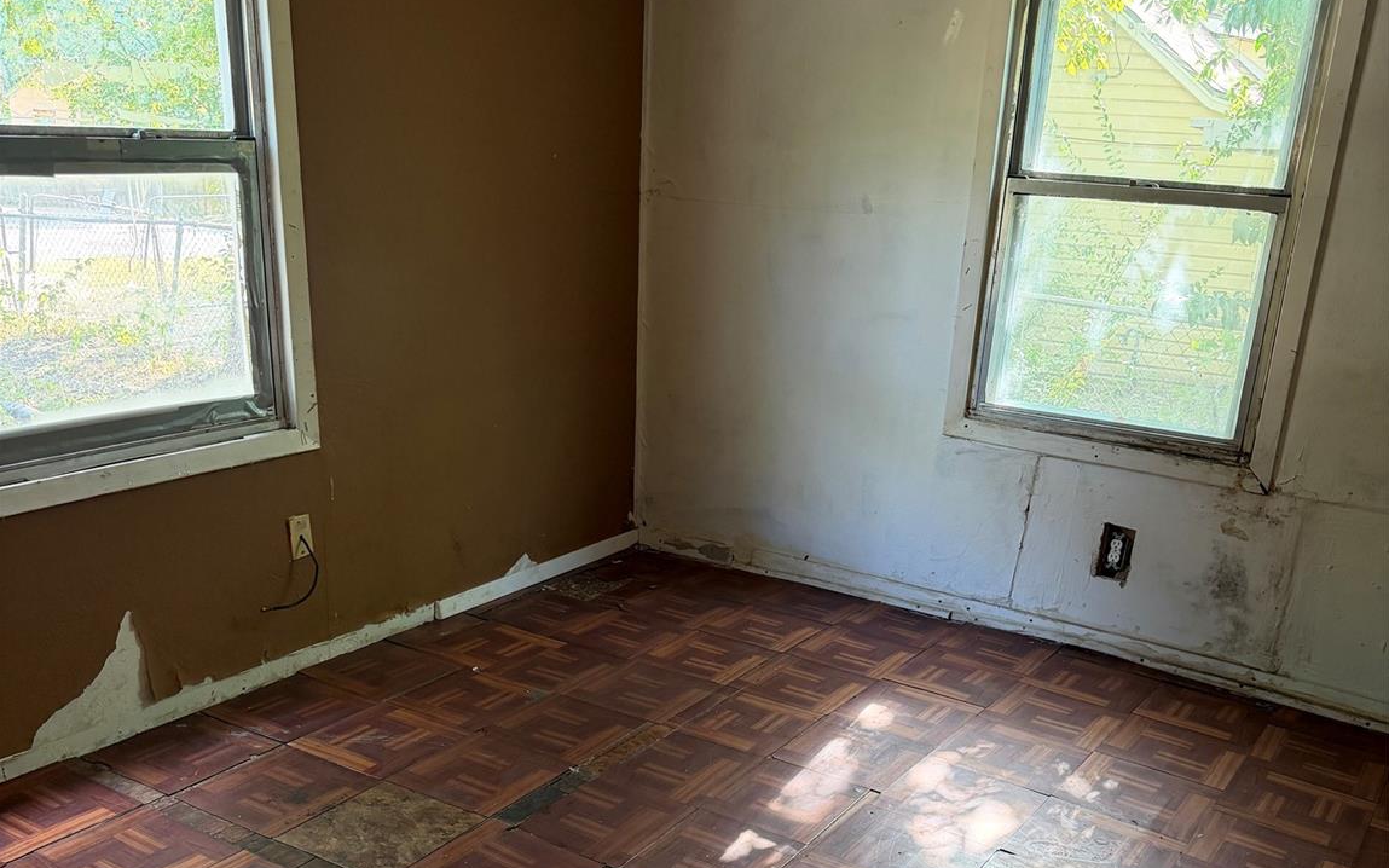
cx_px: 695
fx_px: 1287
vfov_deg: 36.7
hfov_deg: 56.7
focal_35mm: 34
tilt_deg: -21.9
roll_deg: -2.5
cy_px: 611
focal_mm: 6.76
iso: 200
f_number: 1.78
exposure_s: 1/62
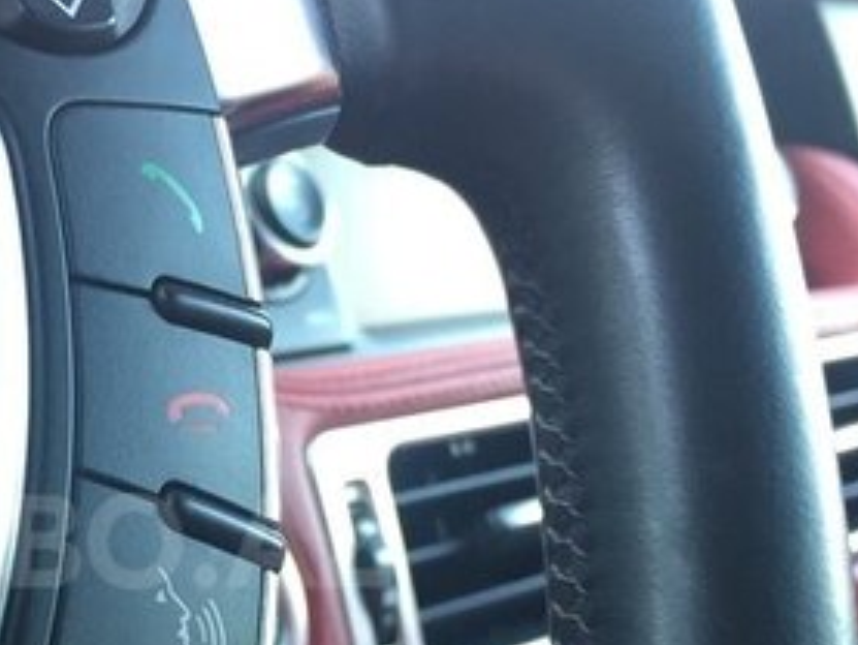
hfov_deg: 27.1
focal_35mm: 69
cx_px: 74
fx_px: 1711
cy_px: 541
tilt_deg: -9.8
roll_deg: +0.7
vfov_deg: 21.0
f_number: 2.2
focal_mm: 4.15
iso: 80
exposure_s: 1/33
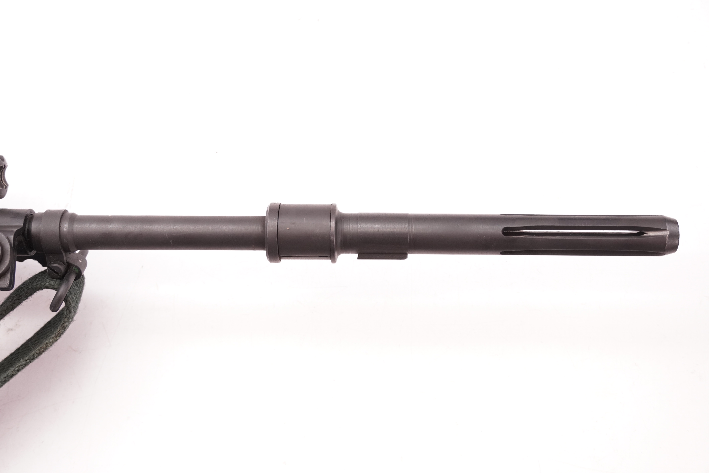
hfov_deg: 39.9
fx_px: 975
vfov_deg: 27.3
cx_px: 354
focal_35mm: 50
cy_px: 236
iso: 1000
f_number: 5.6
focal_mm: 33
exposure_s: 1/125
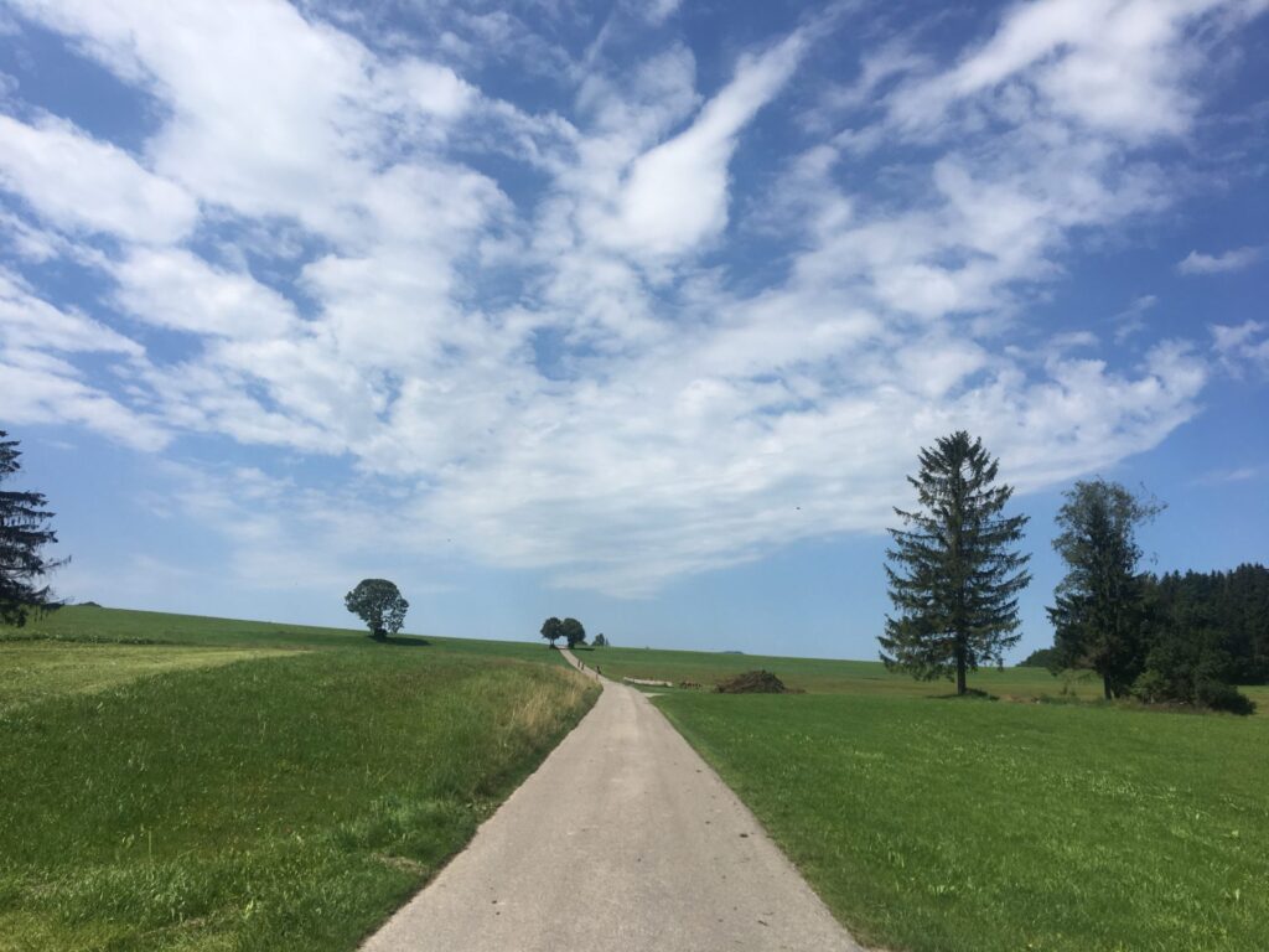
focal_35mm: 29
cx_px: 634
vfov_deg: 48.2
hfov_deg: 61.7
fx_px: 1063
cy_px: 476
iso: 25
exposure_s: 1/2959
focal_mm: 4.15
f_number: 2.2
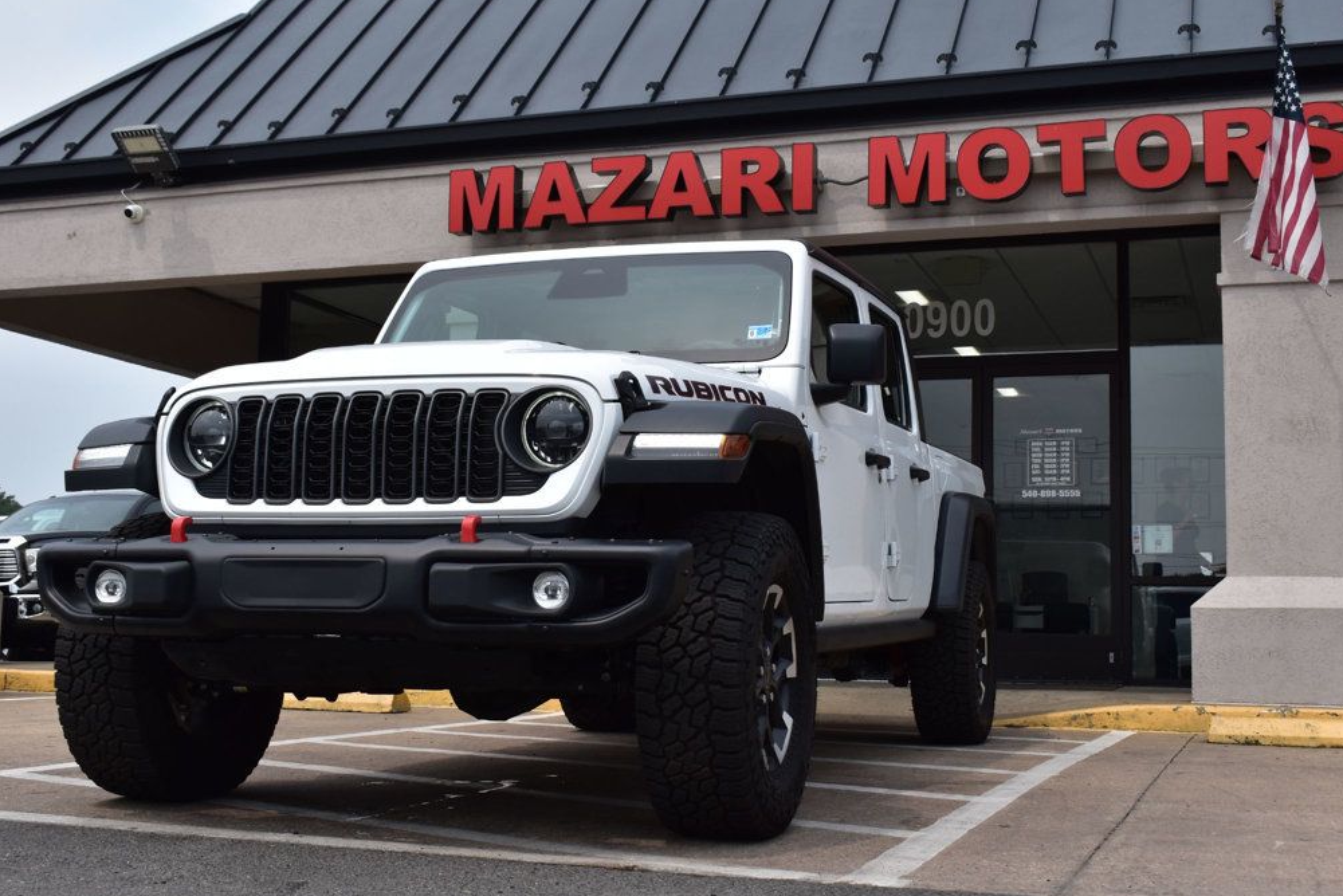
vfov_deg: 29.3
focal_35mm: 46
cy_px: 441
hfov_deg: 42.7
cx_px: 664
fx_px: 1716
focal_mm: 30
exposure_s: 1/500
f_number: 11
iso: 280
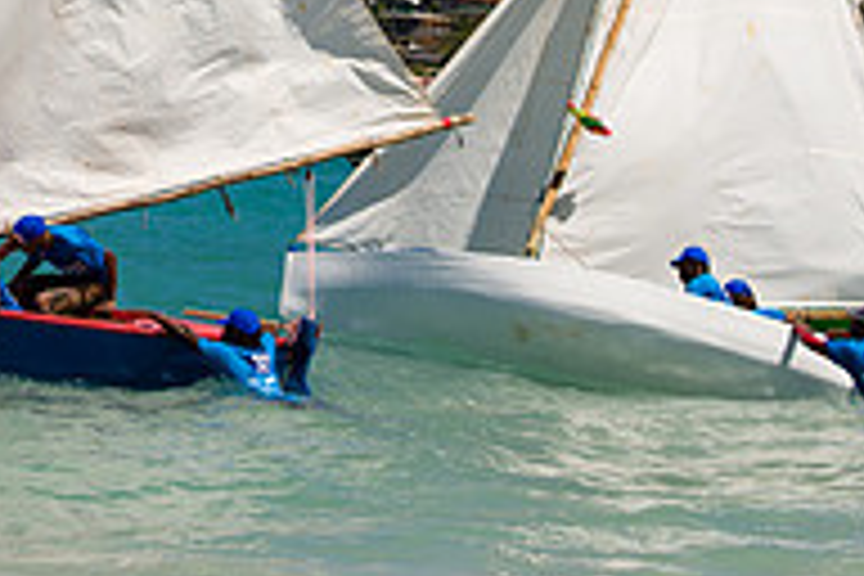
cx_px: 27
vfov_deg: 5.7
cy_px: -90
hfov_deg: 8.5
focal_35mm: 242
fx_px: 5808
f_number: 8
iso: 100
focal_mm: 80
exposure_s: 1/800
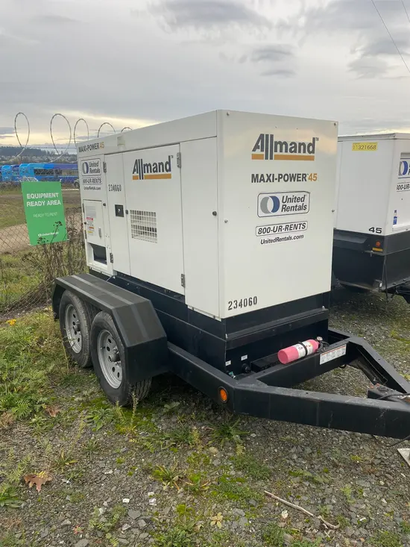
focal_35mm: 26
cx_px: 205
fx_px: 410
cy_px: 274
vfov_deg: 67.3
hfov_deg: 53.1
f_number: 1.8
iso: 32
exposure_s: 1/268
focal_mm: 4.25
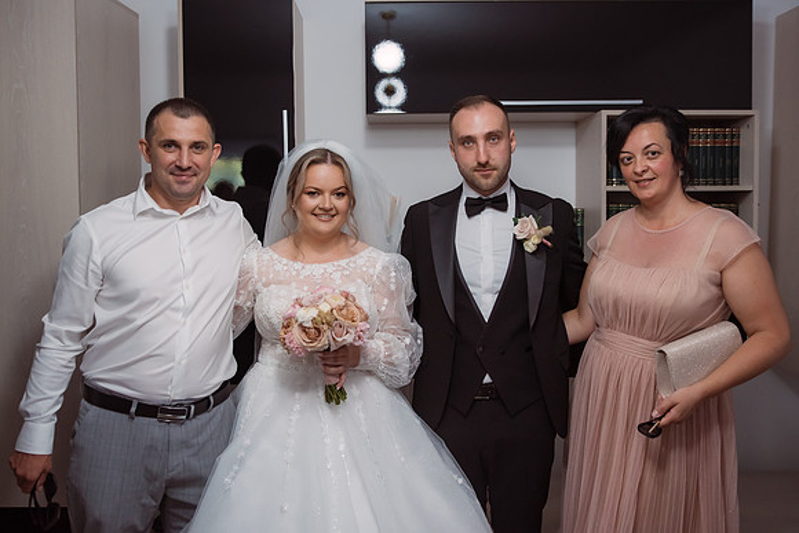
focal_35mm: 35
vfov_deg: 38.2
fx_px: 769
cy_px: 248
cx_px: 386
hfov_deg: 54.9
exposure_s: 1/200
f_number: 2.8
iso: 1600
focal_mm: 31
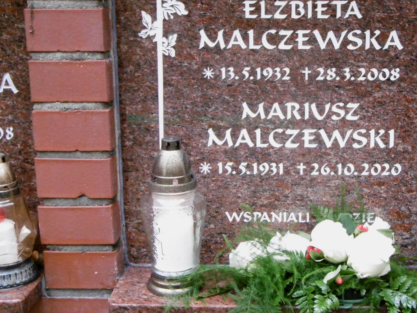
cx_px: 299
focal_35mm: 64
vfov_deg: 22.9
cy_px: 115
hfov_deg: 29.9
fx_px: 771
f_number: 3.8
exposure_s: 1/50
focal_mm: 7.7
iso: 400
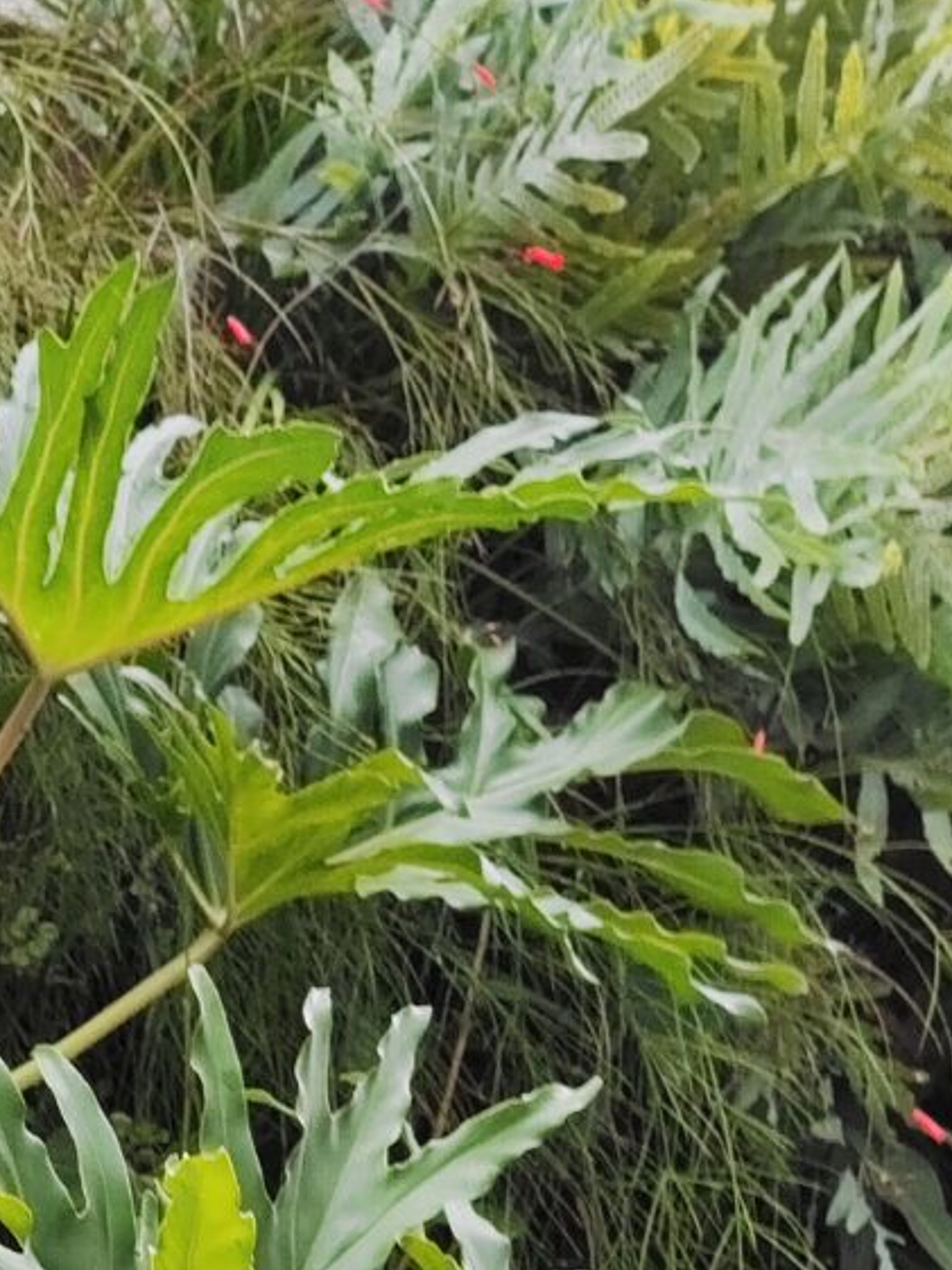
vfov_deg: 16.5
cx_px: -192
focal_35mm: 105
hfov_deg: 13.7
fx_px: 3849
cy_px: 2087
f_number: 1.88
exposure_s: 1/55
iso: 50
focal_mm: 5.59
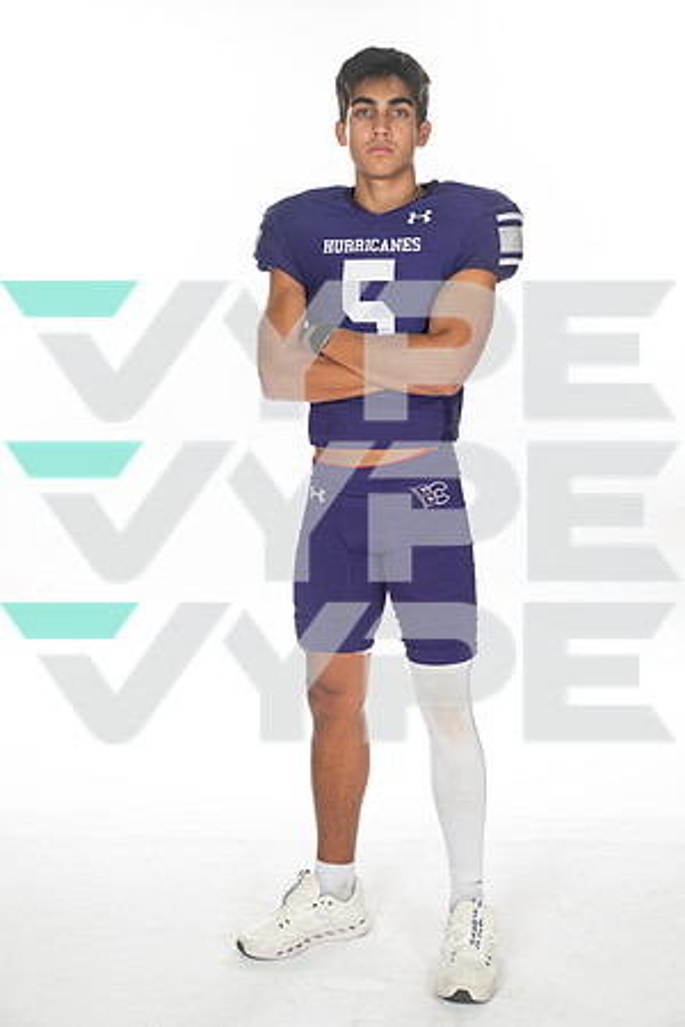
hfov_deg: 26.0
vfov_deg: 38.2
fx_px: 1484
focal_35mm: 52
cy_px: 514
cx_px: 342
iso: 800
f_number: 7.1
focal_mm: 52
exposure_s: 1/320
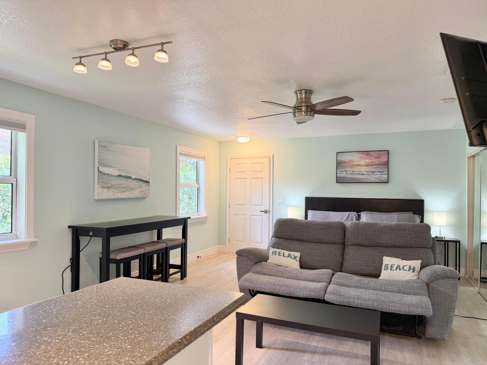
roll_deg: -0.5
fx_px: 338
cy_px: 182
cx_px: 244
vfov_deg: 56.8
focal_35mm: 24
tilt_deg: +0.8
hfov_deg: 71.6
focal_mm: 6.76
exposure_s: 1/60
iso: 125
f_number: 1.78
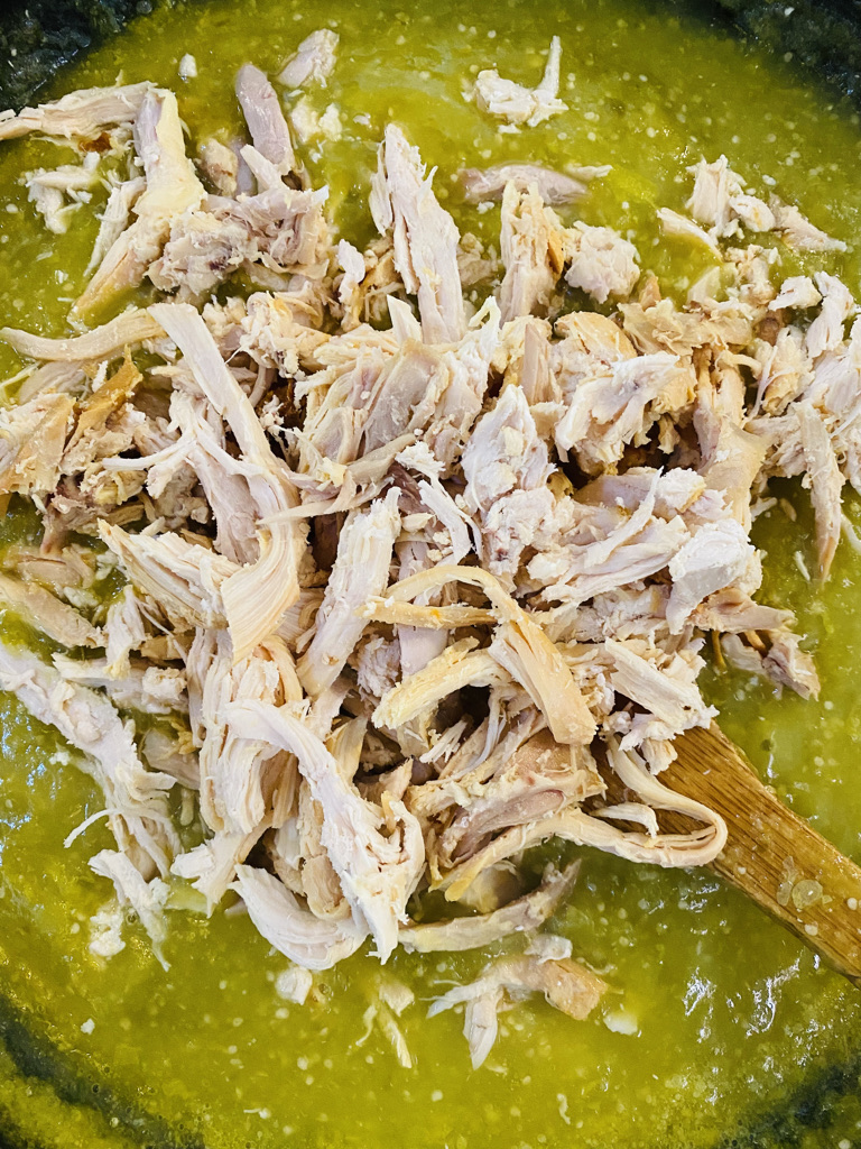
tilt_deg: -85.1
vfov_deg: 67.3
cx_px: 430
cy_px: 574
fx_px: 862
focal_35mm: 26
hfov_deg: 53.1
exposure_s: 1/60
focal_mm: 4.25
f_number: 1.8
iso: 500
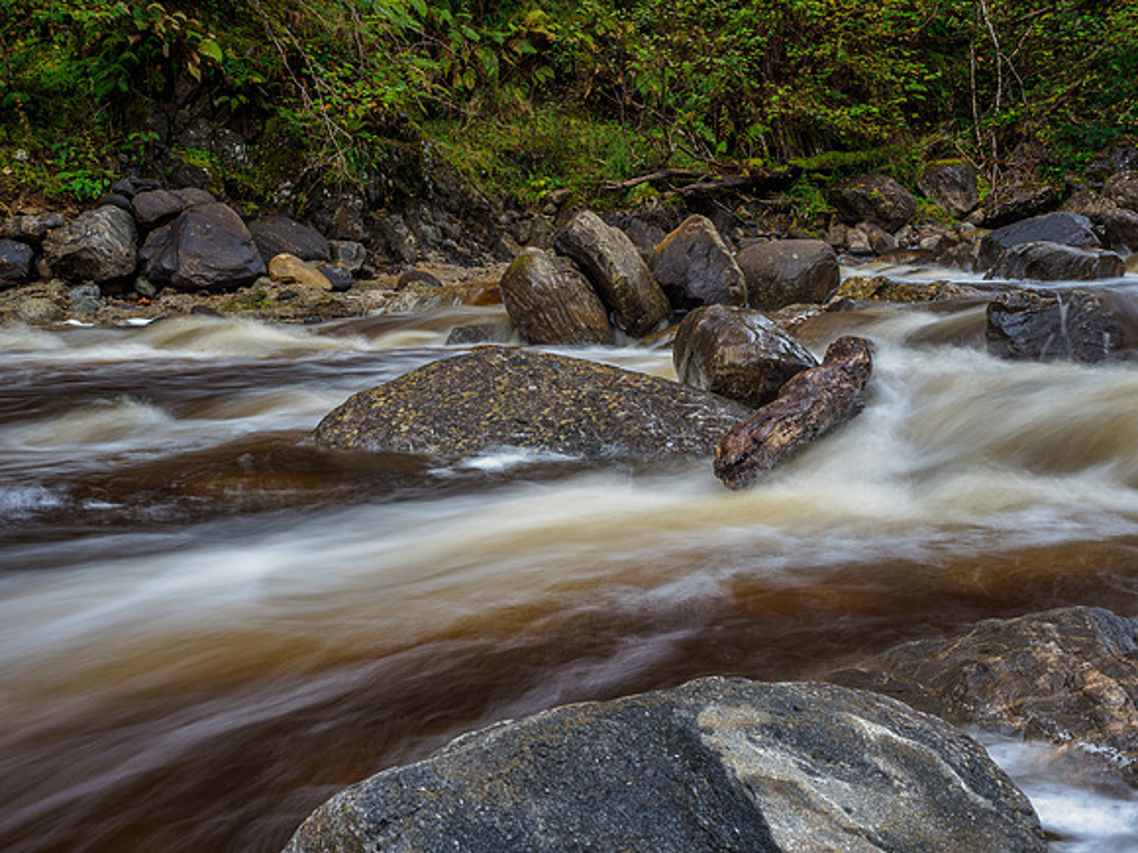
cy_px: 426
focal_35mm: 38
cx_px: 569
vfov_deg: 37.7
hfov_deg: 49.0
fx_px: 1249
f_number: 10
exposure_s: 1/1.25
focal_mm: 19
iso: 64
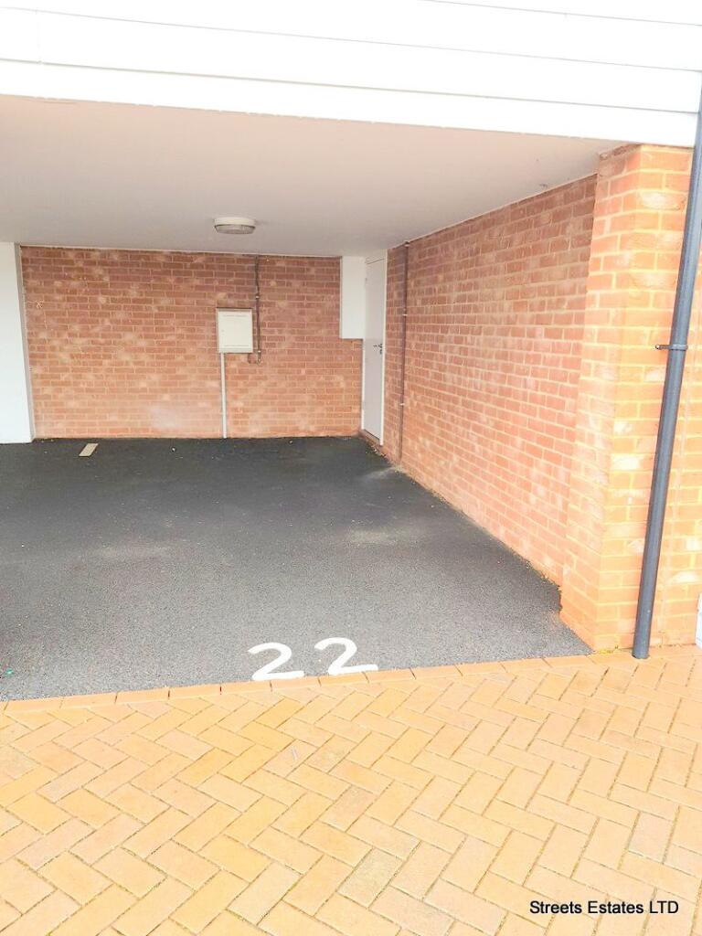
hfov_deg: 53.1
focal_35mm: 26
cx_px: 351
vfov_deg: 67.3
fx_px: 703
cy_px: 468
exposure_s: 1/162
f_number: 1.7
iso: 40
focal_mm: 4.3
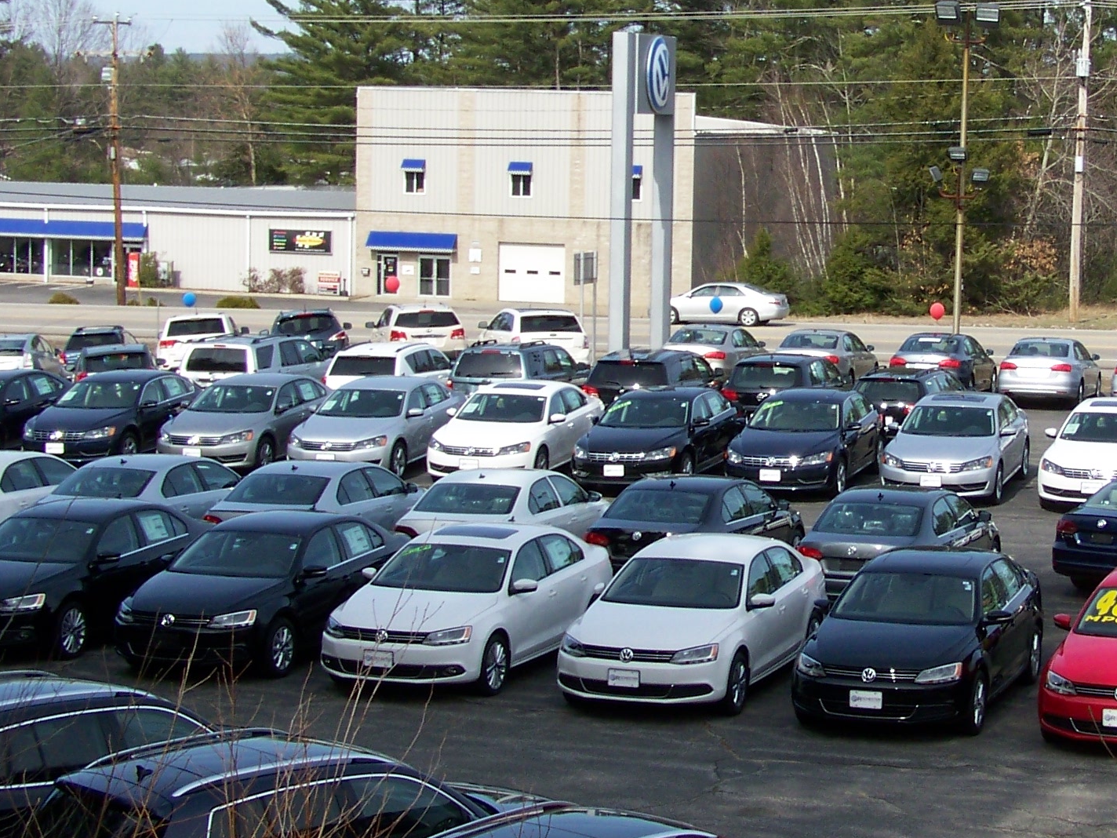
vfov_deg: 18.0
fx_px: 2646
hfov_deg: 23.5
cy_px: 300
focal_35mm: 82
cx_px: 889
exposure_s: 1/400
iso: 64
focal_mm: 6.3
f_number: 4
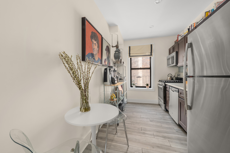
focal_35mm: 14
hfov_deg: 104.3
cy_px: 76
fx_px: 89
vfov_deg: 81.2
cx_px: 115
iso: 500
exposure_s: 5
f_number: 20
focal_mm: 14
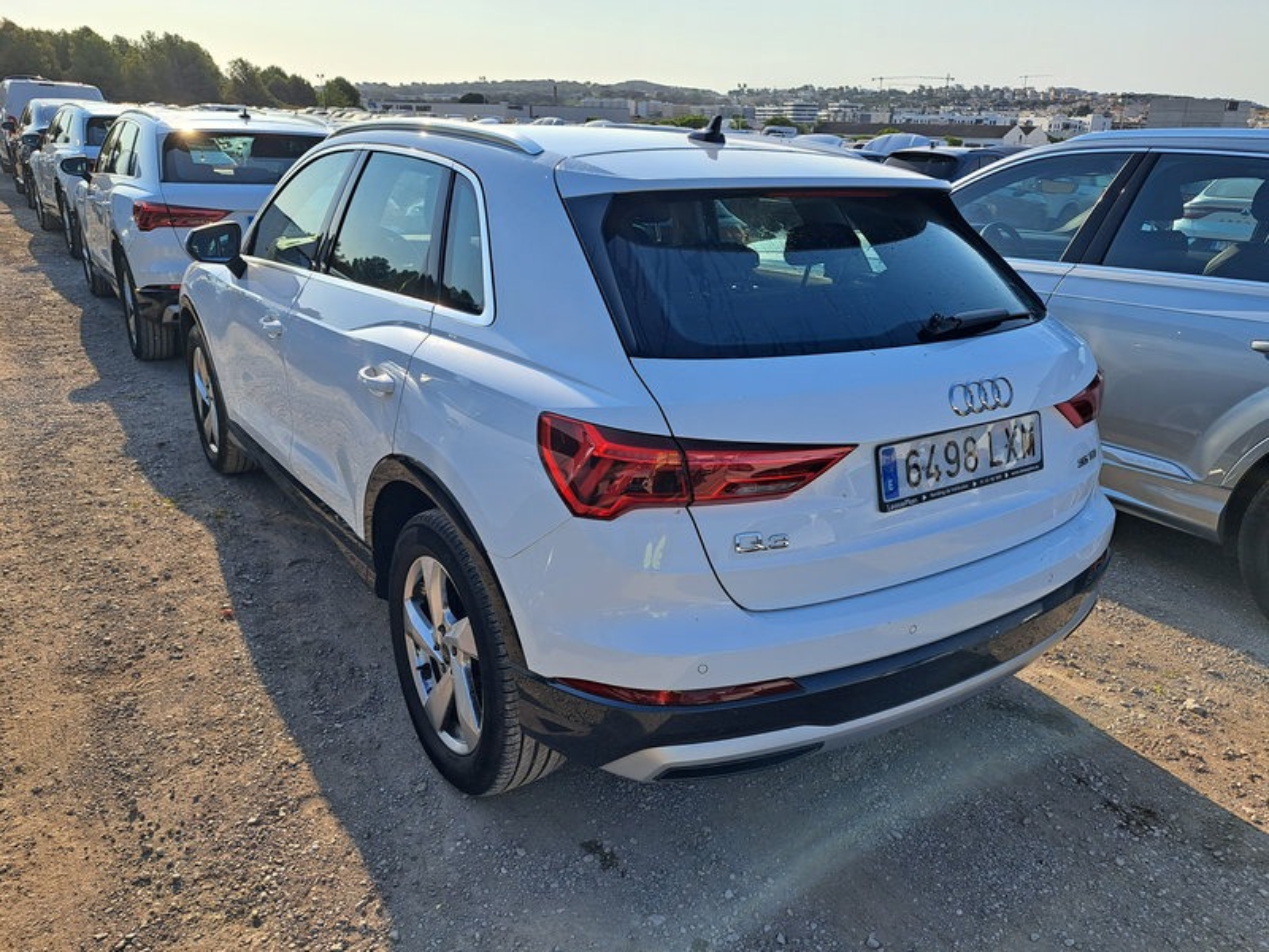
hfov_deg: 71.6
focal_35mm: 24
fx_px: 880
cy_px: 476
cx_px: 634
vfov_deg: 56.8
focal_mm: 5.23
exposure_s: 1/1080
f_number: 1.8
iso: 50
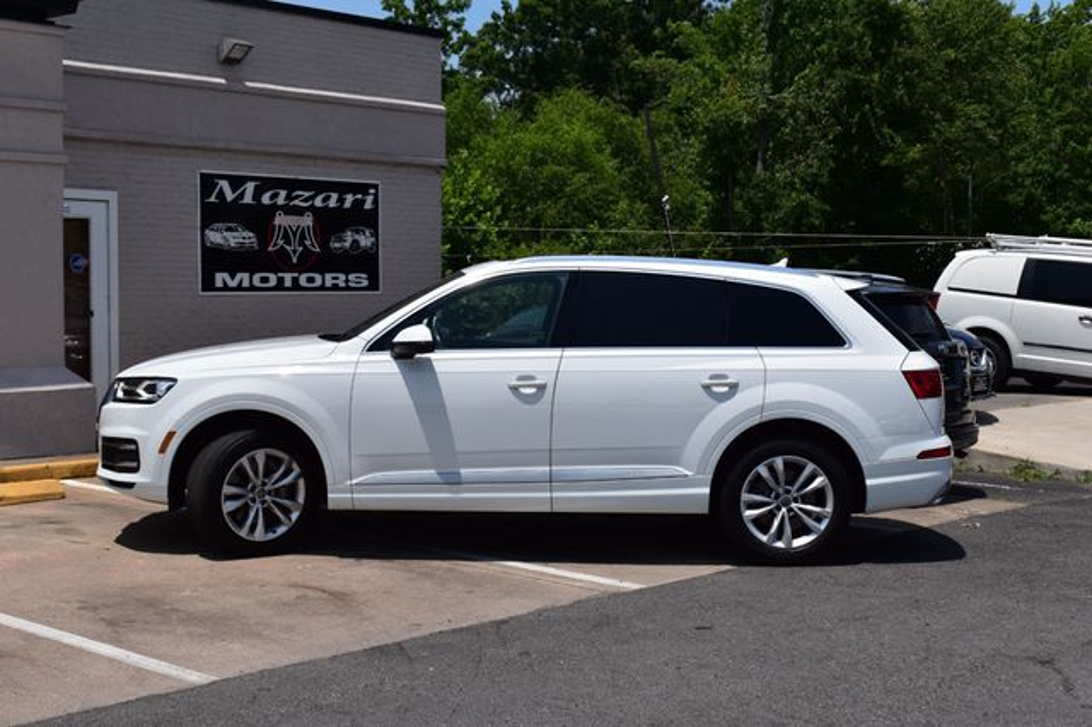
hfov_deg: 37.9
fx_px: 1592
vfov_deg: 25.7
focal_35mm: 52
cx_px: 546
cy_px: 364
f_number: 11
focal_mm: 35
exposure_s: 1/640
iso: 200
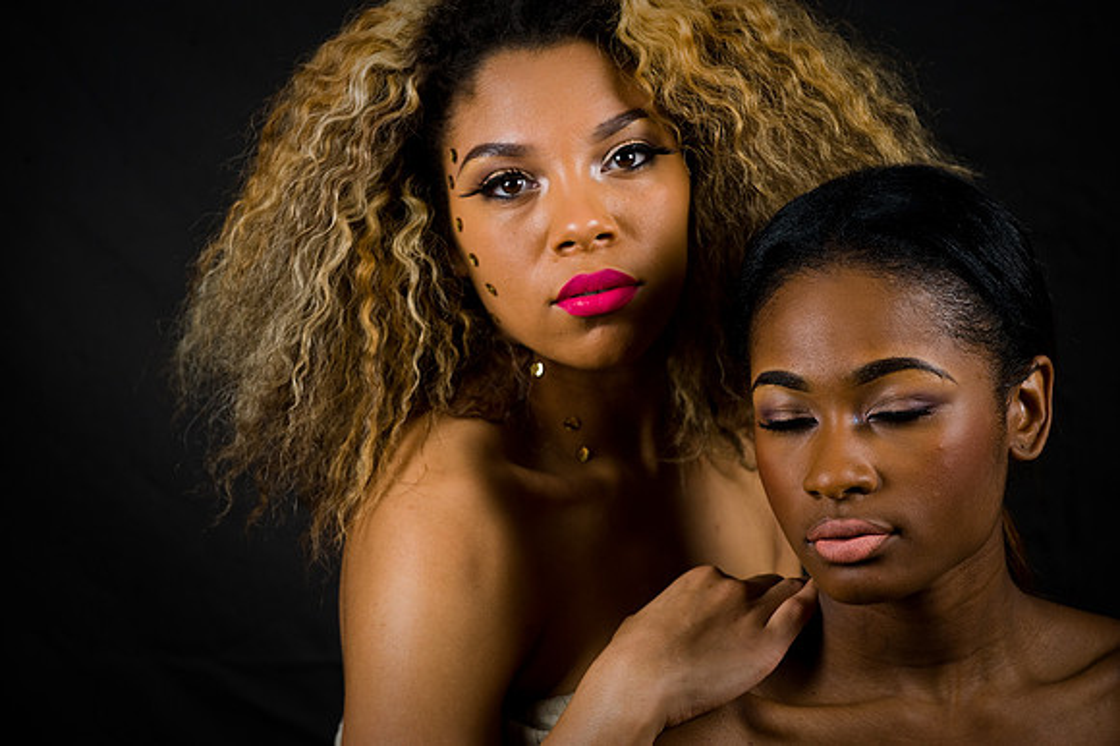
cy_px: 373
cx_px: 560
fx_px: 4819
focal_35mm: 155
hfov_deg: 13.3
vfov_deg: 8.8
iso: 200
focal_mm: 155
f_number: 5.6
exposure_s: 1/125
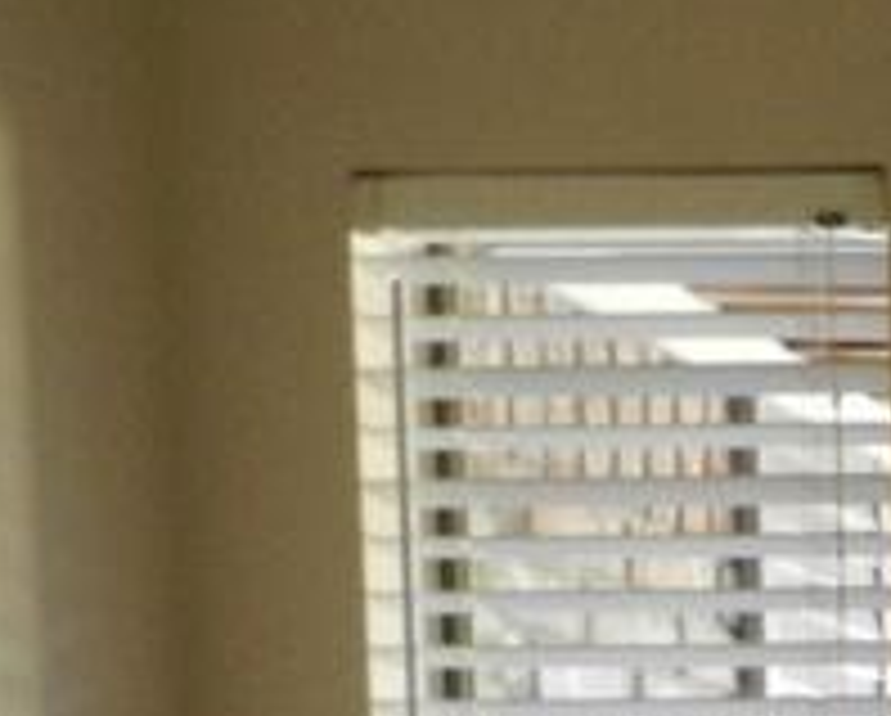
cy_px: 1468
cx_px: 1989
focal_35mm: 126
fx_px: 3328
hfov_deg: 12.6
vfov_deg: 11.1
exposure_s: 1/8
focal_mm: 4.5
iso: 400
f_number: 3.5
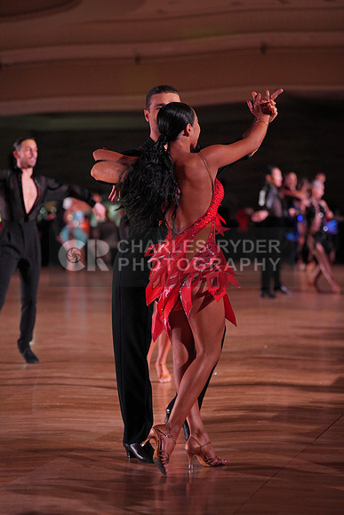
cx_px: 172
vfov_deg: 19.5
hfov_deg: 13.0
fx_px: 1504
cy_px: 258
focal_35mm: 105
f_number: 2.8
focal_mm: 105
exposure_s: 1/800
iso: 1600
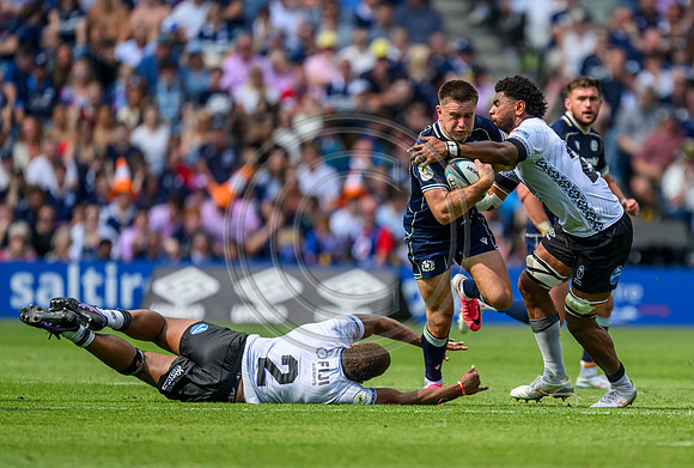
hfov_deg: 2.6
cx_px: 480
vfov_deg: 1.8
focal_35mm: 776
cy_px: 261
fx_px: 15003
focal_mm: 560
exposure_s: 1/3200
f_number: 4
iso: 500
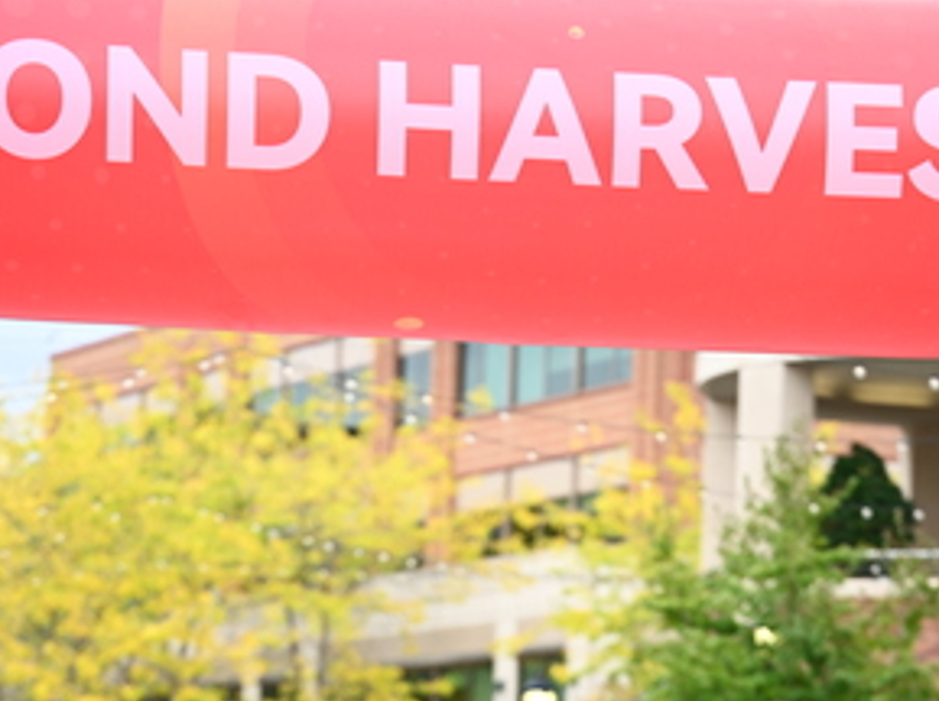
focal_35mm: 154
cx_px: 492
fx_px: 4172
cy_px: 886
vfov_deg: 9.5
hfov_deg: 12.8
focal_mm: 84
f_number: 2.8
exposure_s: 1/2000
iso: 640
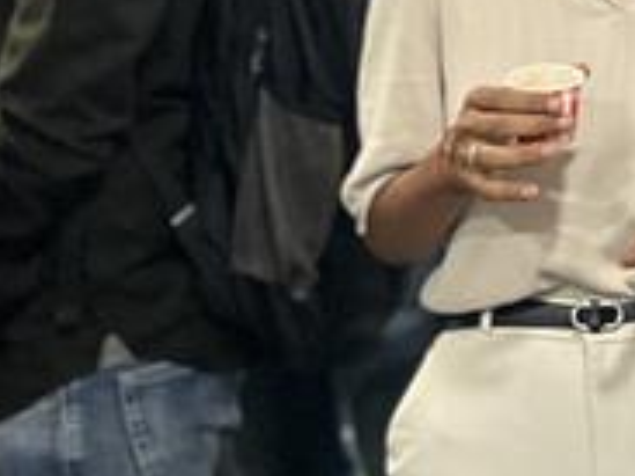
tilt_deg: -1.5
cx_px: 770
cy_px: -433
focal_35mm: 128
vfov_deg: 10.7
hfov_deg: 14.9
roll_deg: +2.3
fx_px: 2347
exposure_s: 1/50
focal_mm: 5.1
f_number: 1.6
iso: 200
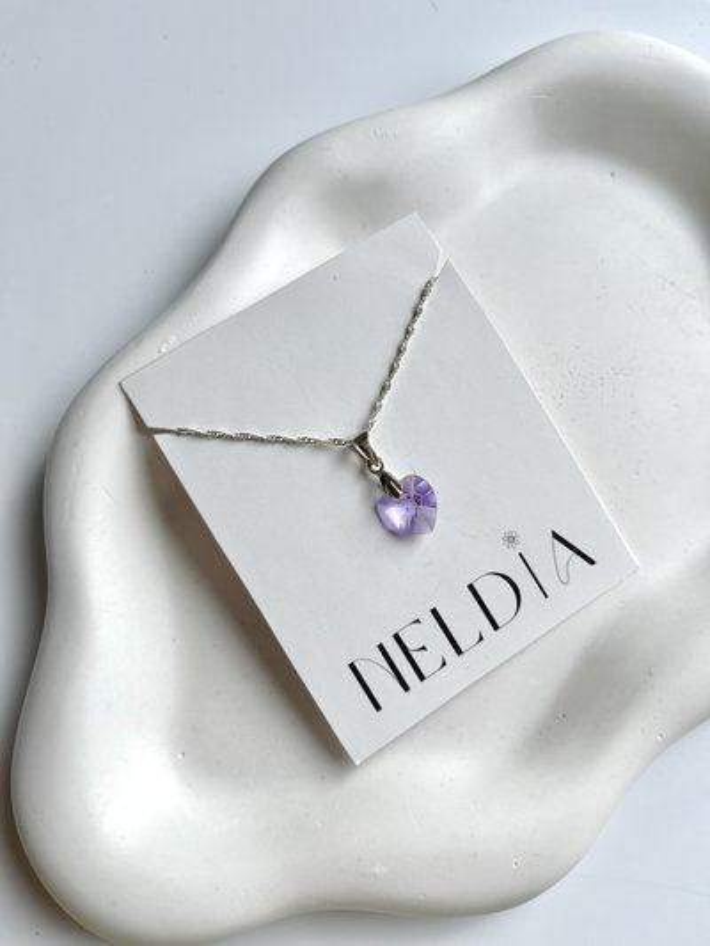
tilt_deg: -76.3
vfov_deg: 67.3
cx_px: 355
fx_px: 711
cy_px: 473
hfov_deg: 53.1
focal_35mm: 26
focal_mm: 5.1
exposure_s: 1/810
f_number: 1.6
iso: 50
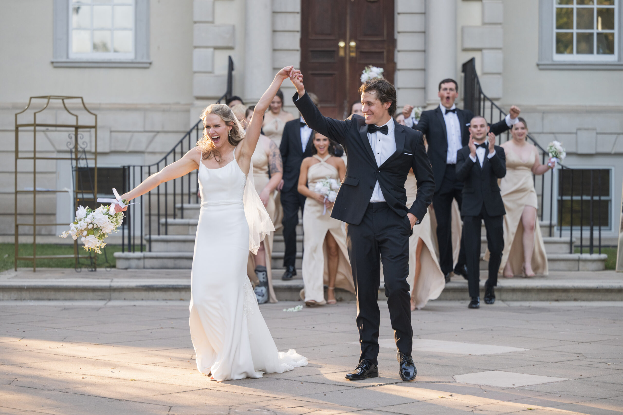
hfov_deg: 20.4
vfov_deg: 13.7
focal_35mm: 100
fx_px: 1728
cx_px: 304
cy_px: 207
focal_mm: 96
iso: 500
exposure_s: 1/640
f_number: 2.8
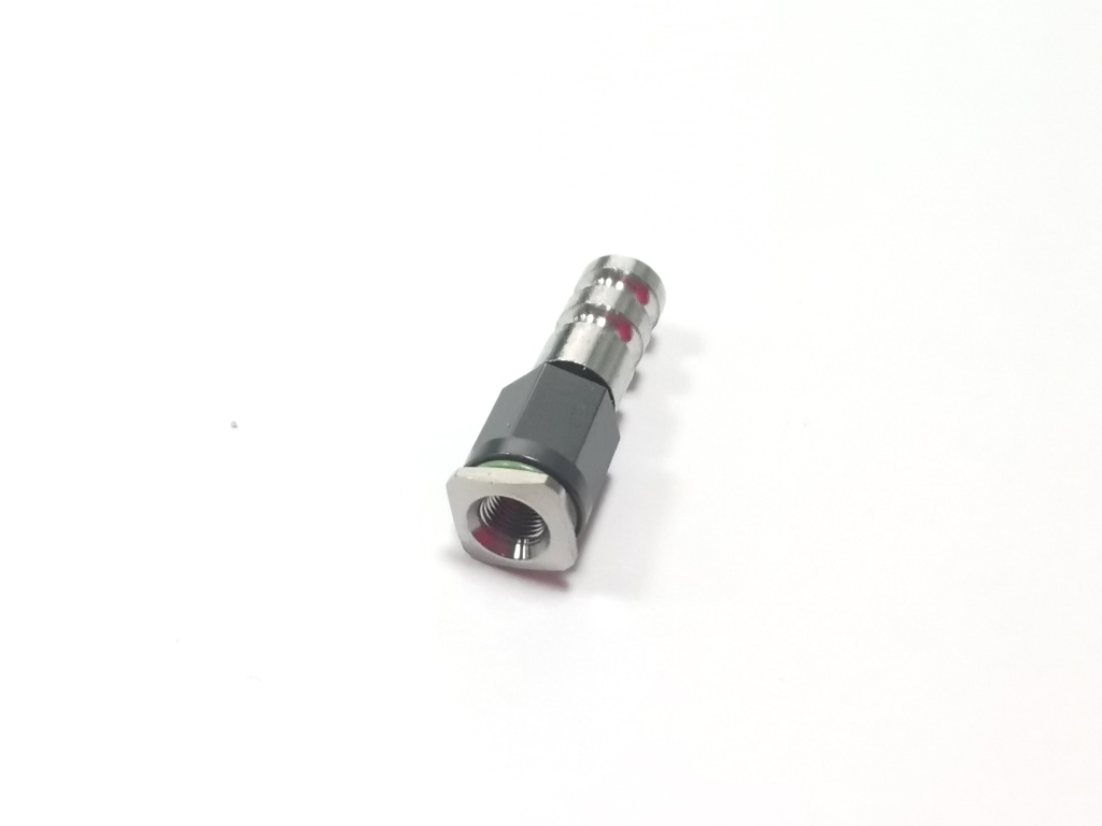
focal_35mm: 26
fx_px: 828
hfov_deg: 67.3
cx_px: 551
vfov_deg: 53.1
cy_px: 413
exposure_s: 1/33.3
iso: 250
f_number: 2.2
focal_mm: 2.35
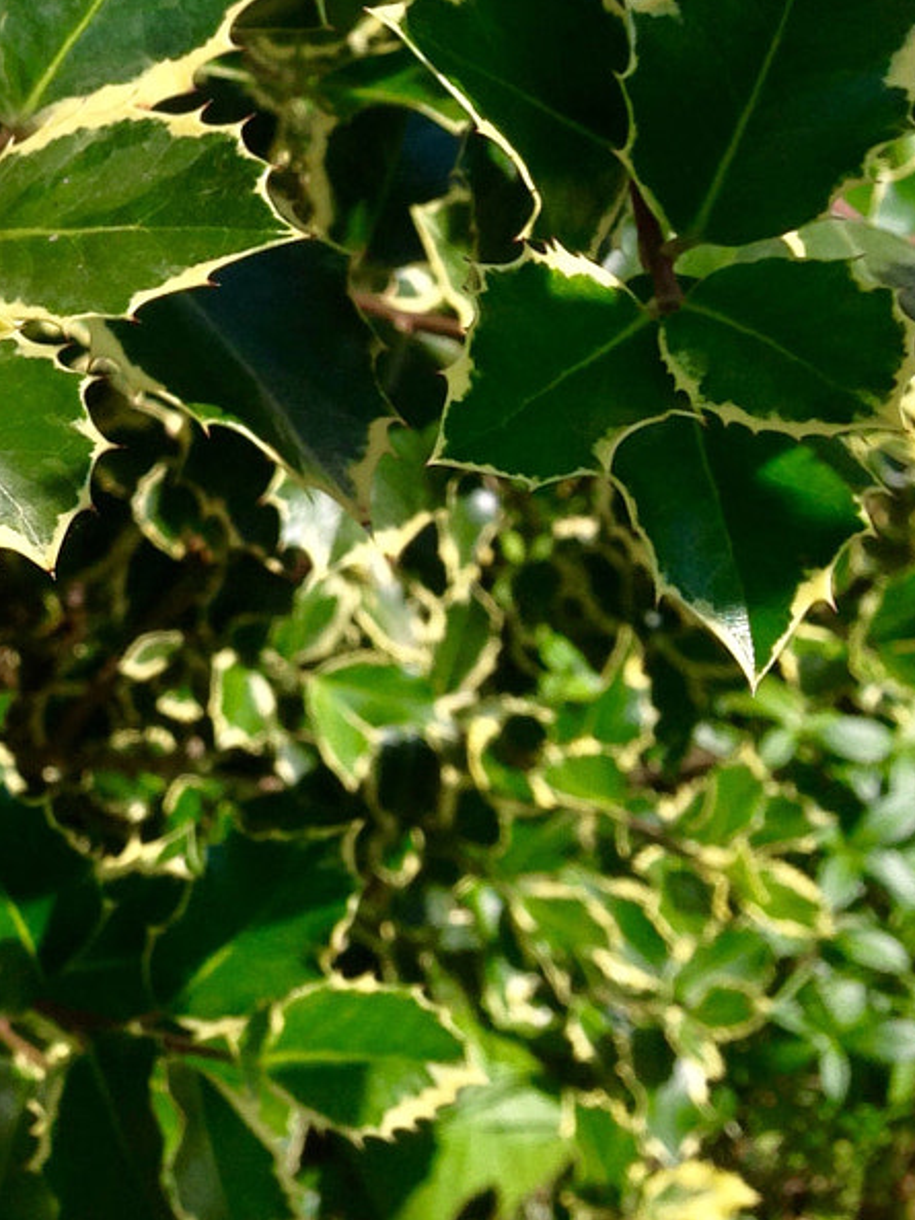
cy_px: 183
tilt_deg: -51.5
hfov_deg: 15.8
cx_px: -239
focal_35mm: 89
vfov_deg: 21.6
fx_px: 3136
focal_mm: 4.12
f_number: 2.4
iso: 50
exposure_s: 1/861
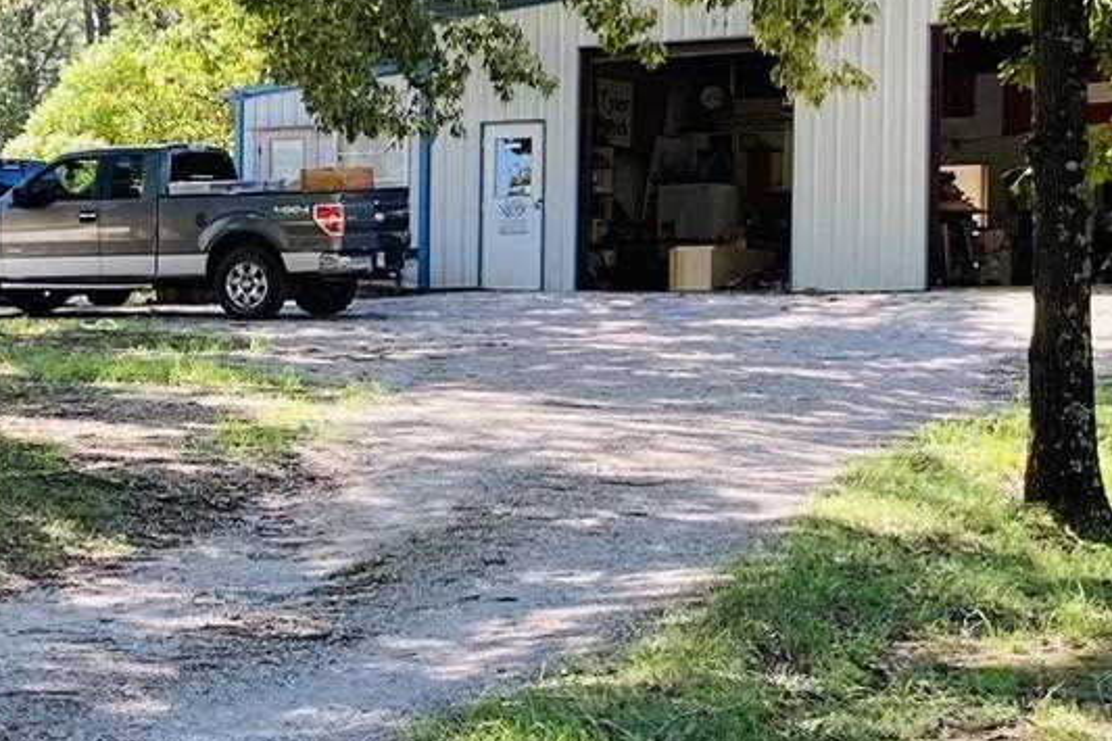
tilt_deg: +2.2
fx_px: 3458
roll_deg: -0.8
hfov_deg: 18.3
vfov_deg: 12.2
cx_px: 480
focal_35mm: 112
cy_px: 420
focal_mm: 3.99
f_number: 1.8
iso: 25
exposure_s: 1/121
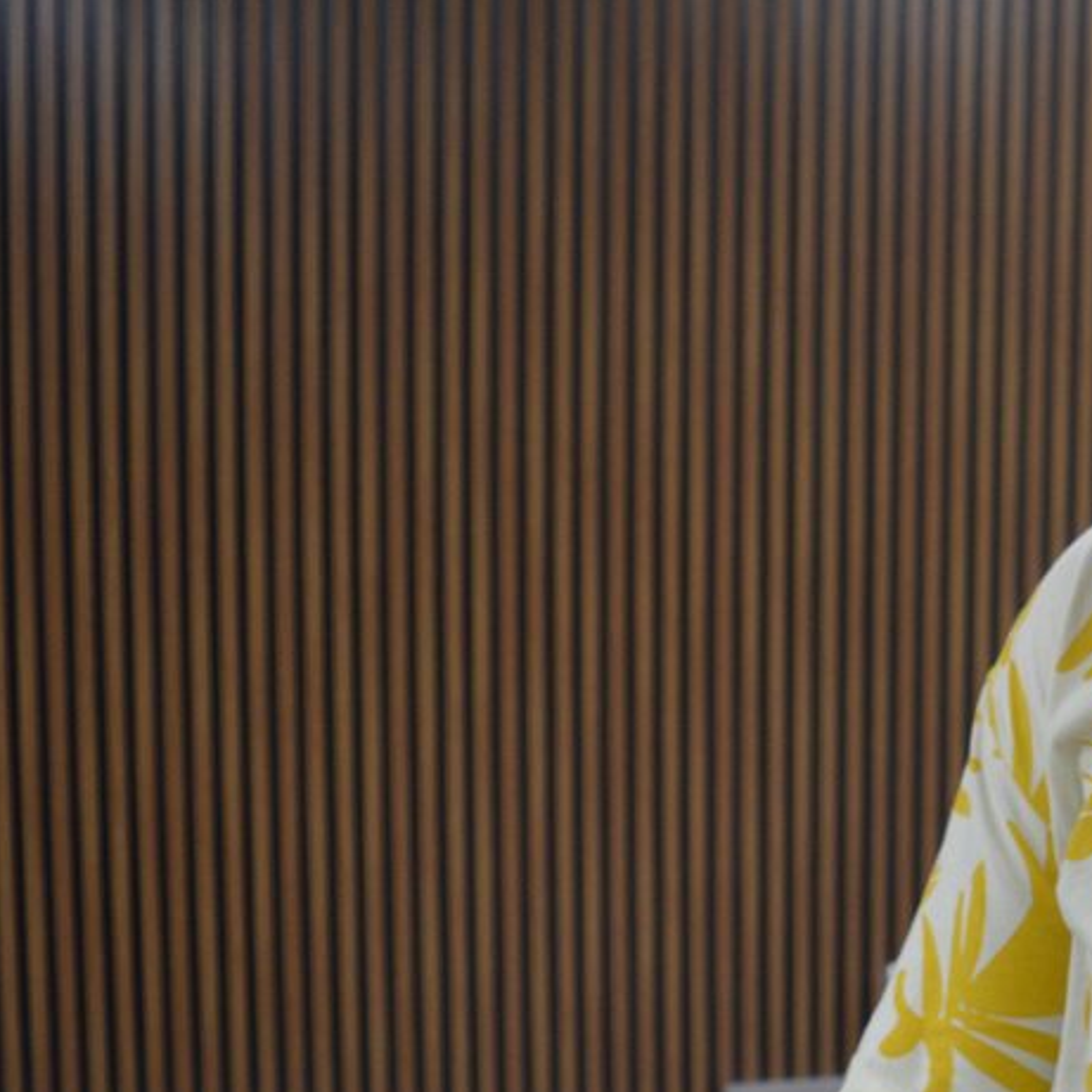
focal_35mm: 68
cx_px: 1305
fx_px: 2427
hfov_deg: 23.3
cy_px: 649
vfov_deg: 25.3
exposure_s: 1/50
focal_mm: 18
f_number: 3.5
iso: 400
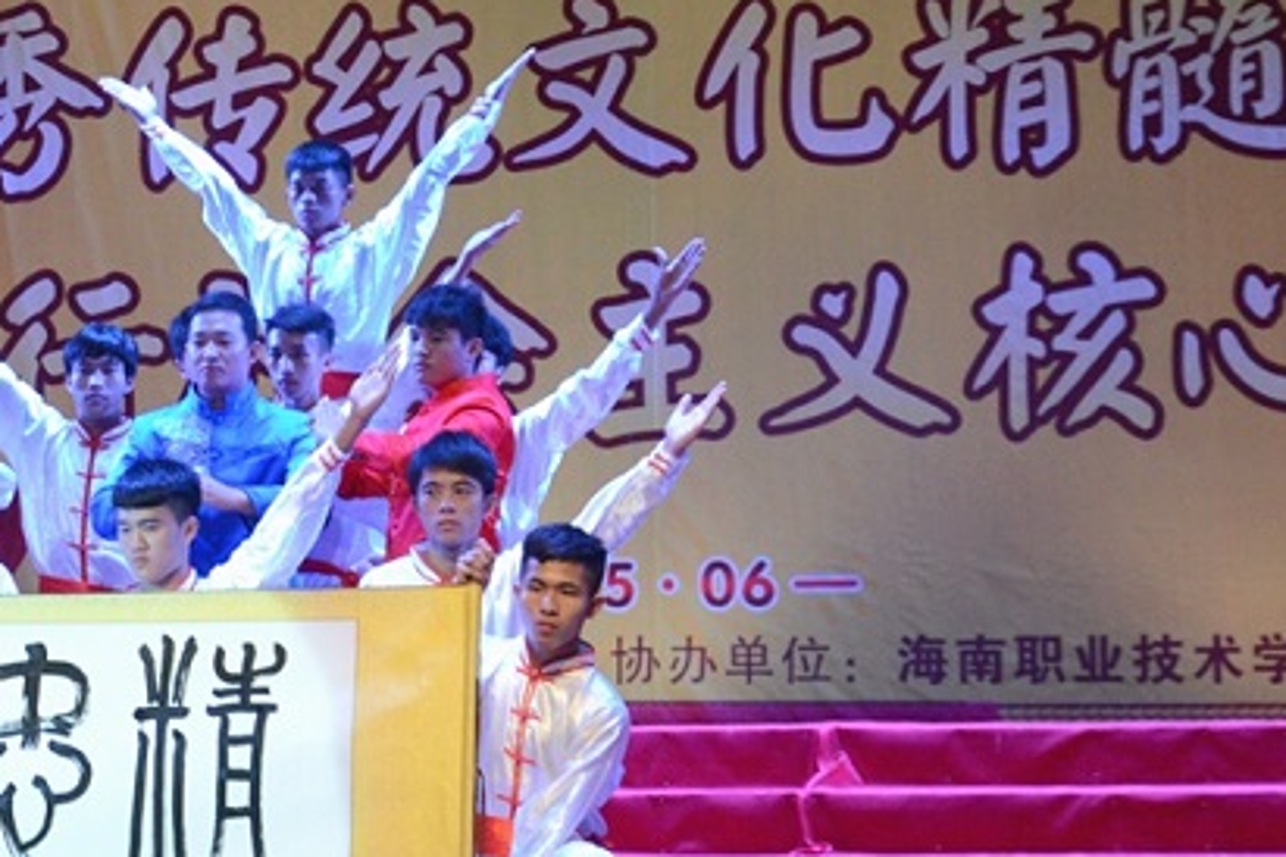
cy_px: 217
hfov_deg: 14.5
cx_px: 125
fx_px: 5001
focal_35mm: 140
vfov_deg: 9.8
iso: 2500
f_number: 4.8
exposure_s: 1/250
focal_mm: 48
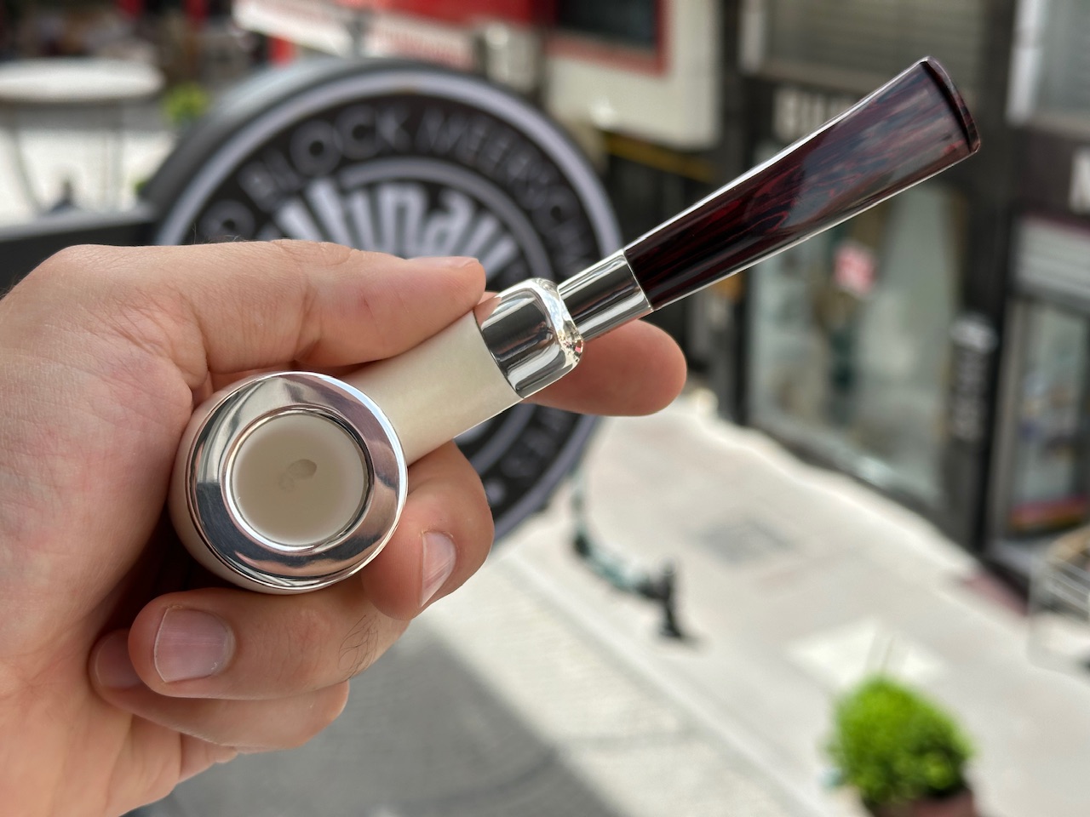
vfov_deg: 30.3
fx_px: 1511
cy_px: 408
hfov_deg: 39.7
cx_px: 545
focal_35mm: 48
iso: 64
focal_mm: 6.86
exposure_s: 1/1453
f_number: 1.78
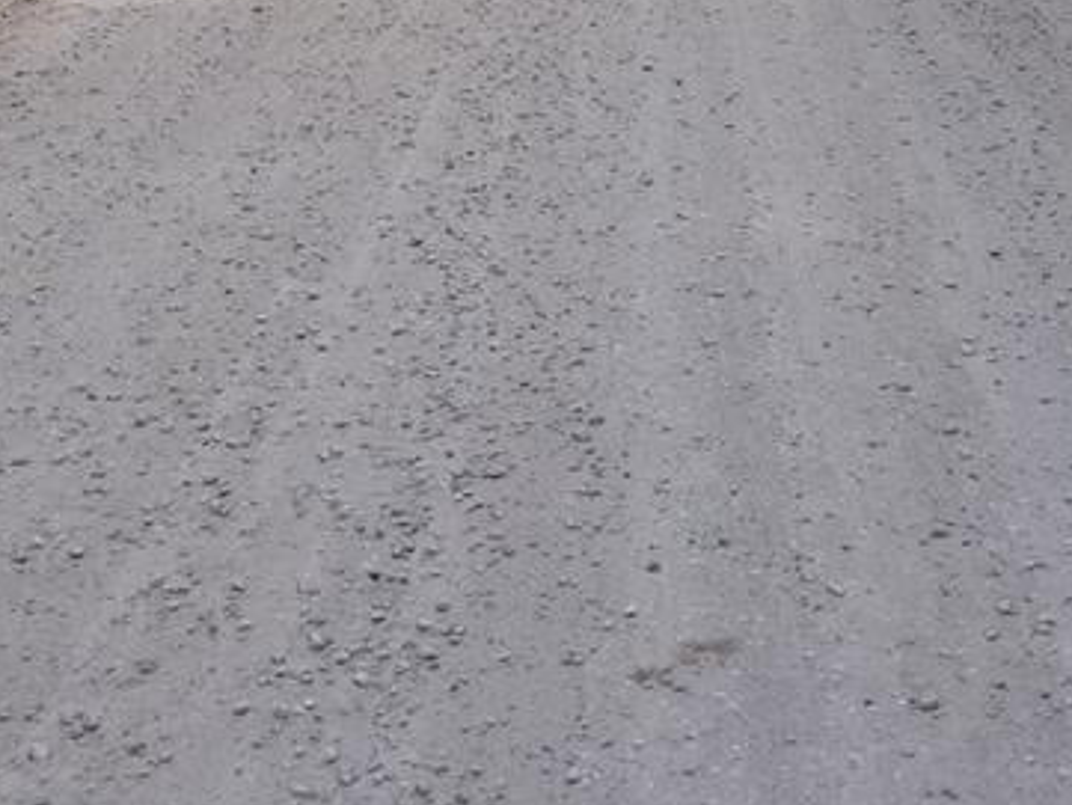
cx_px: 630
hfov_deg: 28.5
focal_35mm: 68
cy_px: -211
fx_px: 2107
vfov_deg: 20.0
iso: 100
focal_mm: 4.5
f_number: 2.8
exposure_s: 1/500
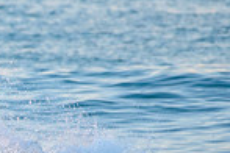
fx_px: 12611
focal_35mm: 1974
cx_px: -92
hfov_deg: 1.0
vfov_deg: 0.7
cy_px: 173
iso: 1000
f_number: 5.6
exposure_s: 1/400
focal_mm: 500
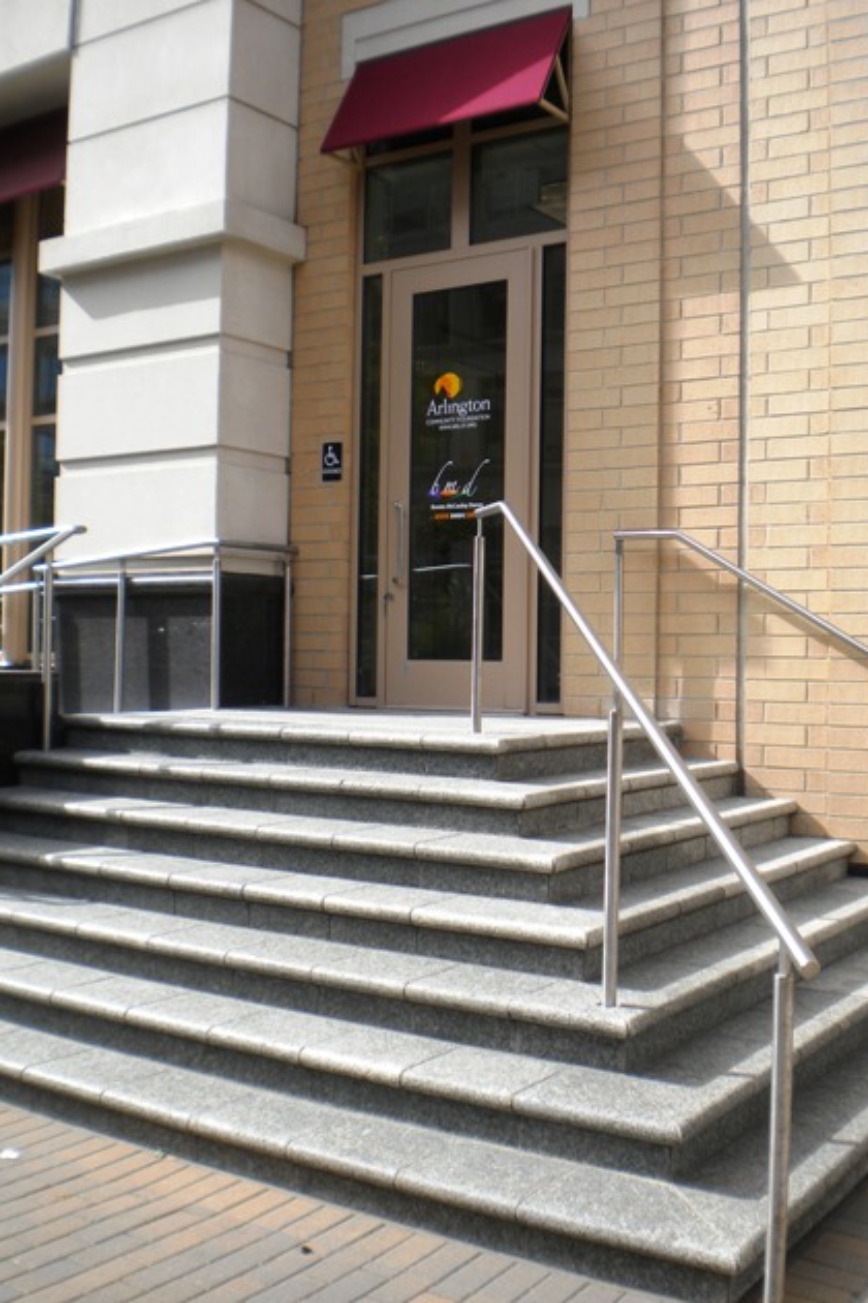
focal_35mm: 37
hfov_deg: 35.9
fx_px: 1338
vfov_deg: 51.9
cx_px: 461
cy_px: 643
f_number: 4.6
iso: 80
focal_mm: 6.3
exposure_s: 1/170
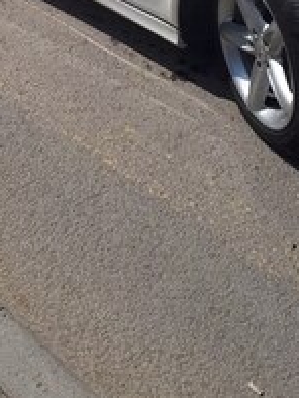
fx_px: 782
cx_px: 81
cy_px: -89
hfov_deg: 21.5
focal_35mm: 68
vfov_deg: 25.4
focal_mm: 3.6
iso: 40
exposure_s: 1/2488
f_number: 1.9
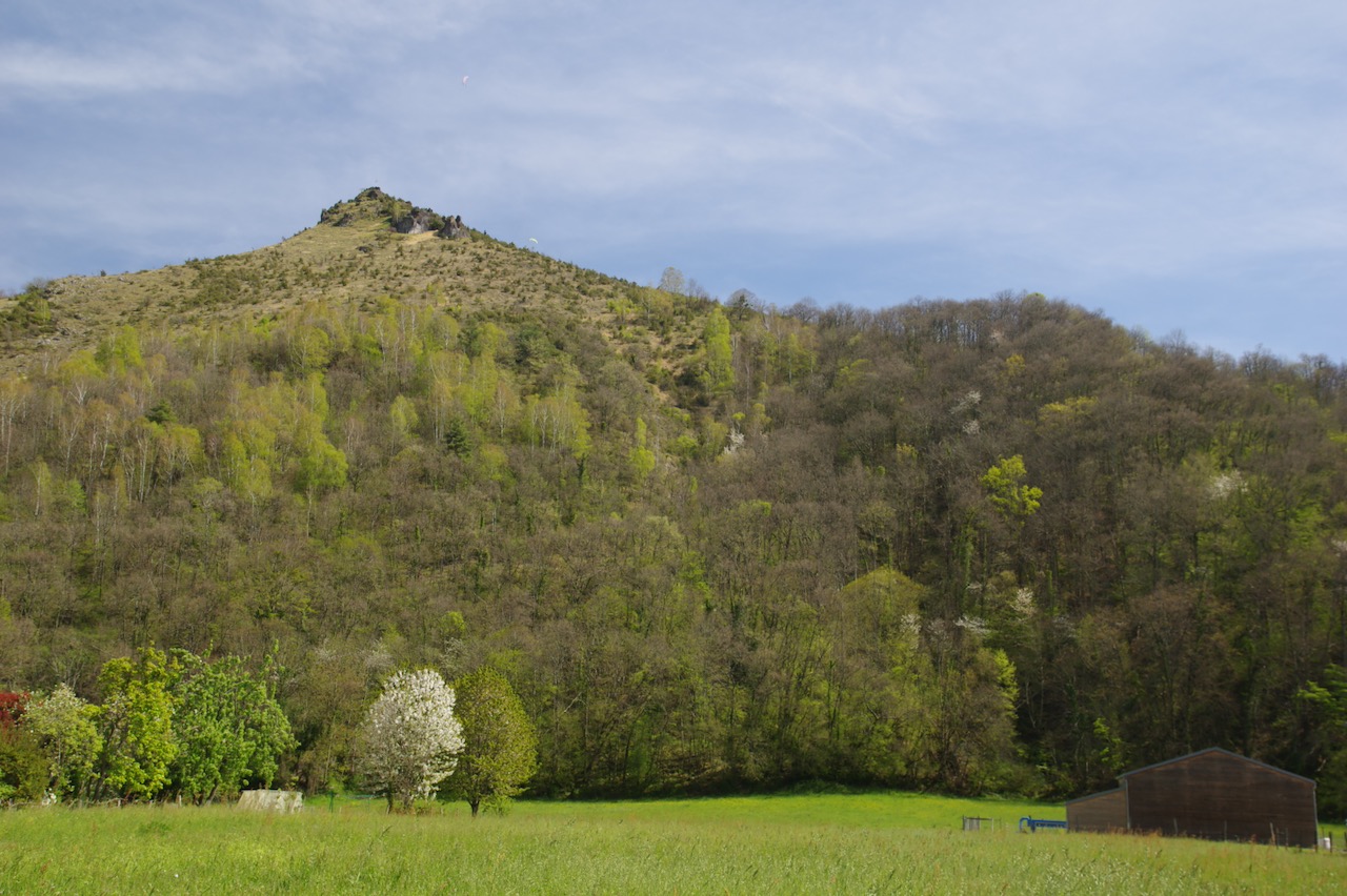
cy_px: 448
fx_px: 1458
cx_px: 674
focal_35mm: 39
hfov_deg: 49.6
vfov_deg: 34.2
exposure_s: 1/50
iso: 100
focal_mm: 25.63
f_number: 6.3
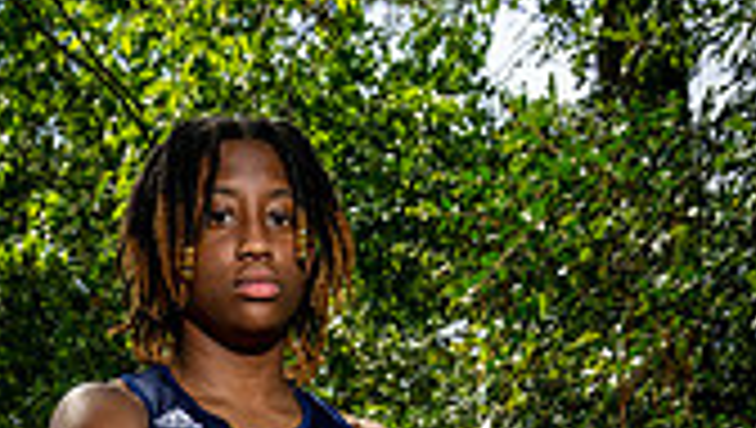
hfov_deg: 25.0
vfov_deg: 12.0
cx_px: 207
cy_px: 991
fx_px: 1686
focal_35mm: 84
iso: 100
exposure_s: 1/125
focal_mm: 30
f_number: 10
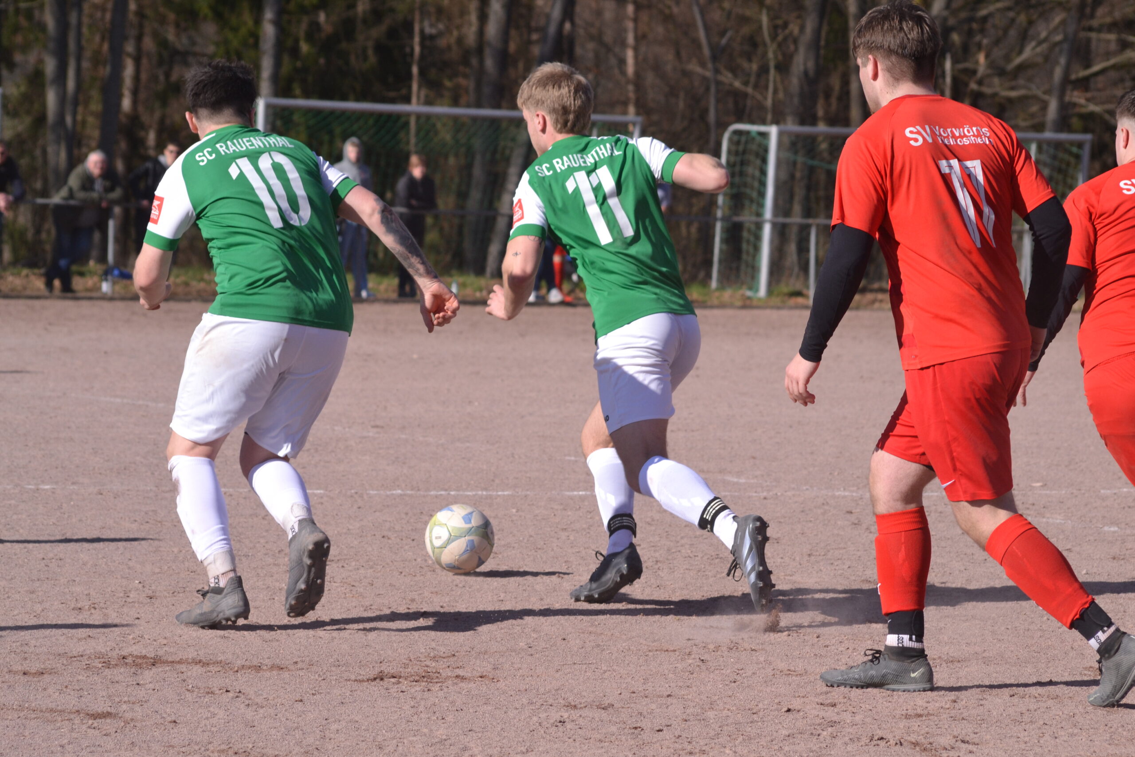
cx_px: 568
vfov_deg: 7.5
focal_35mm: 183
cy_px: 378
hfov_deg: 11.2
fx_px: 5769
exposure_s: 1/1600
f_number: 8
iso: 400
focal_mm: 122
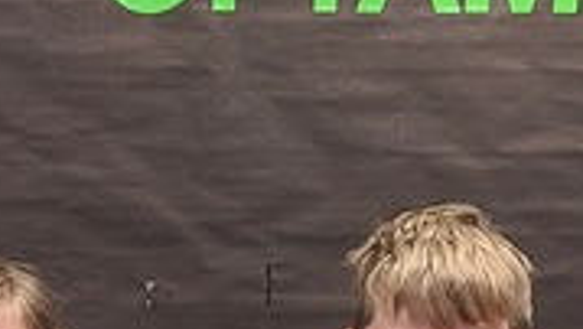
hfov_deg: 13.2
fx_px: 2506
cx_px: 52
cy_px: 769
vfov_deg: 7.1
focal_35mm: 162
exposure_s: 1/60
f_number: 1.8
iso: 100
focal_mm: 5.4
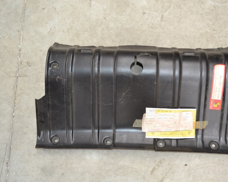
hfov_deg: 37.5
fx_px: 334
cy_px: 92
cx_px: 134
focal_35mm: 50
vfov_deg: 30.5
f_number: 4.5
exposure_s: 1/60
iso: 1100
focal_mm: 29
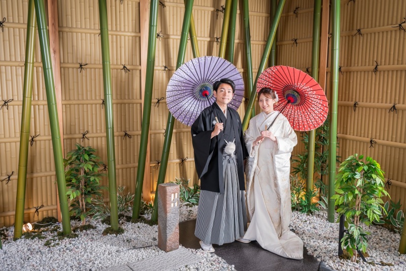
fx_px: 372
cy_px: 136
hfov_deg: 57.2
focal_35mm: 33
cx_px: 203
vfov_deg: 40.0
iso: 500
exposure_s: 1/125
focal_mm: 33
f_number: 4.5
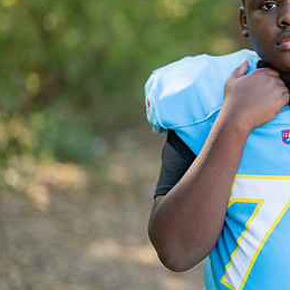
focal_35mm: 107
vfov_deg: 16.3
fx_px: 1014
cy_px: 112
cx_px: 314
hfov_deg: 15.8
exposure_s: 1/1000
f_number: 1.2
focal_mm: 50
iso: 100
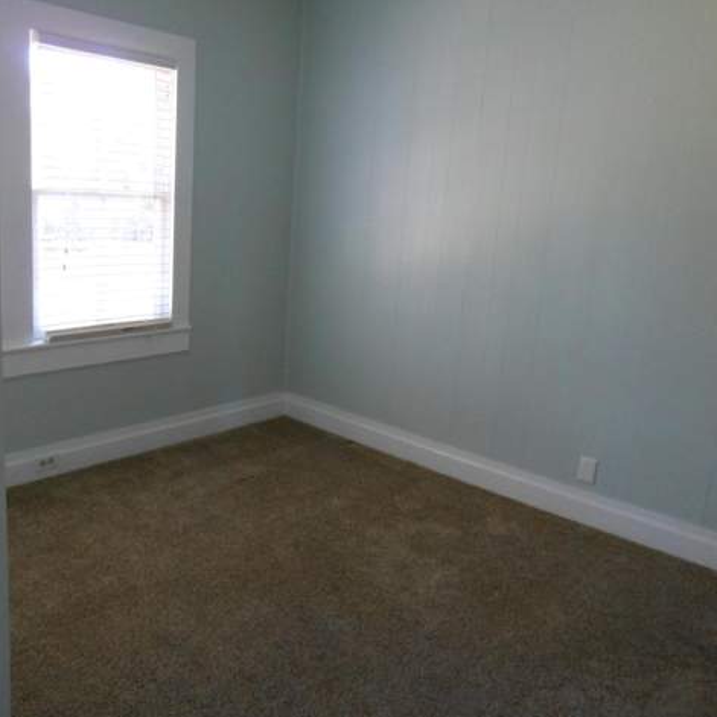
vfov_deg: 53.9
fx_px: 703
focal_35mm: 30
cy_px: 314
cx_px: 364
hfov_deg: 54.0
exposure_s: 1/25
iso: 400
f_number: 3.2
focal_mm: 4.5
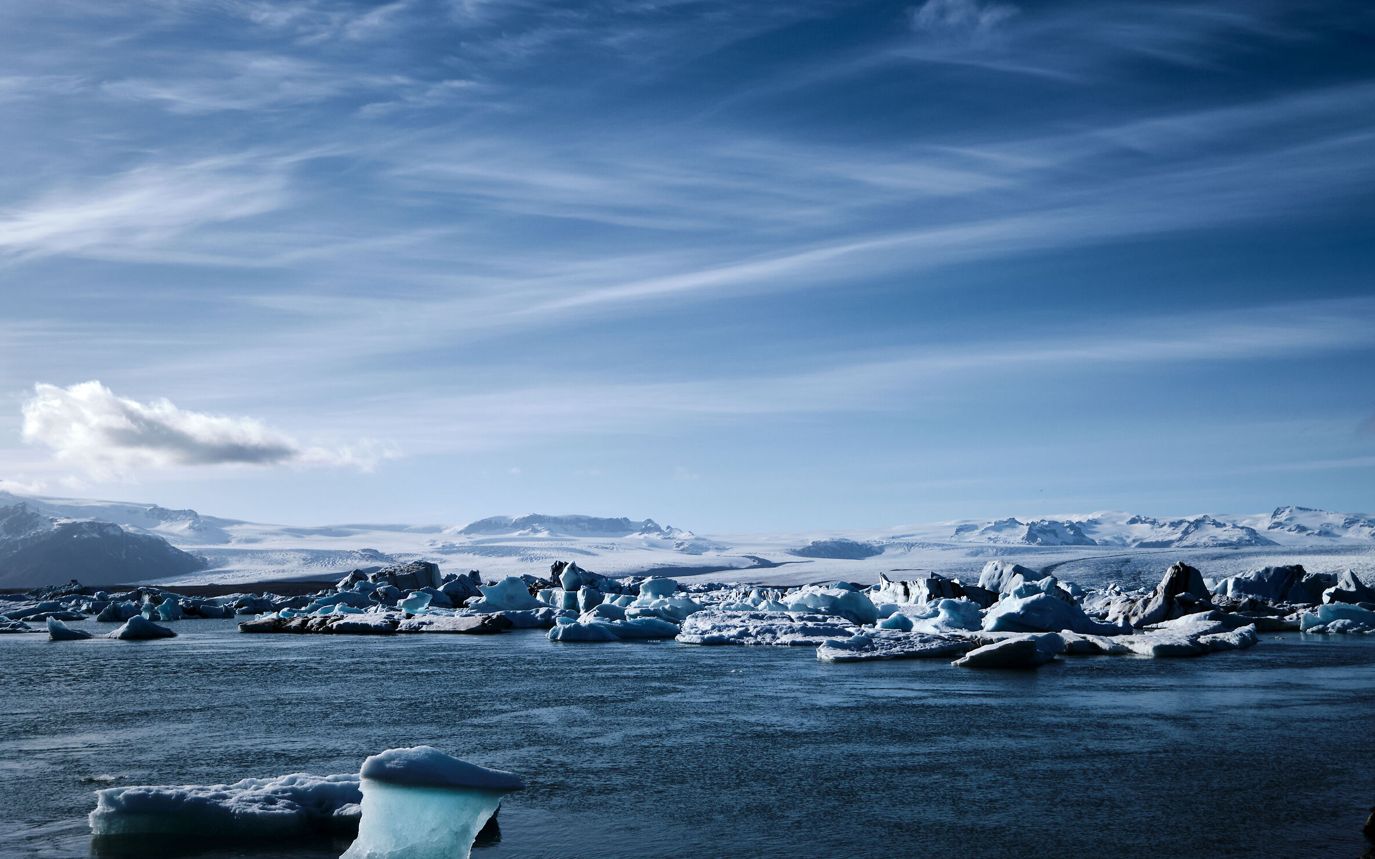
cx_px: 685
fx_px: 1386
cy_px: 441
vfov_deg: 34.4
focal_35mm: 37
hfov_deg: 52.8
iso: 160
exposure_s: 1/1400
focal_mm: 24
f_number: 7.1
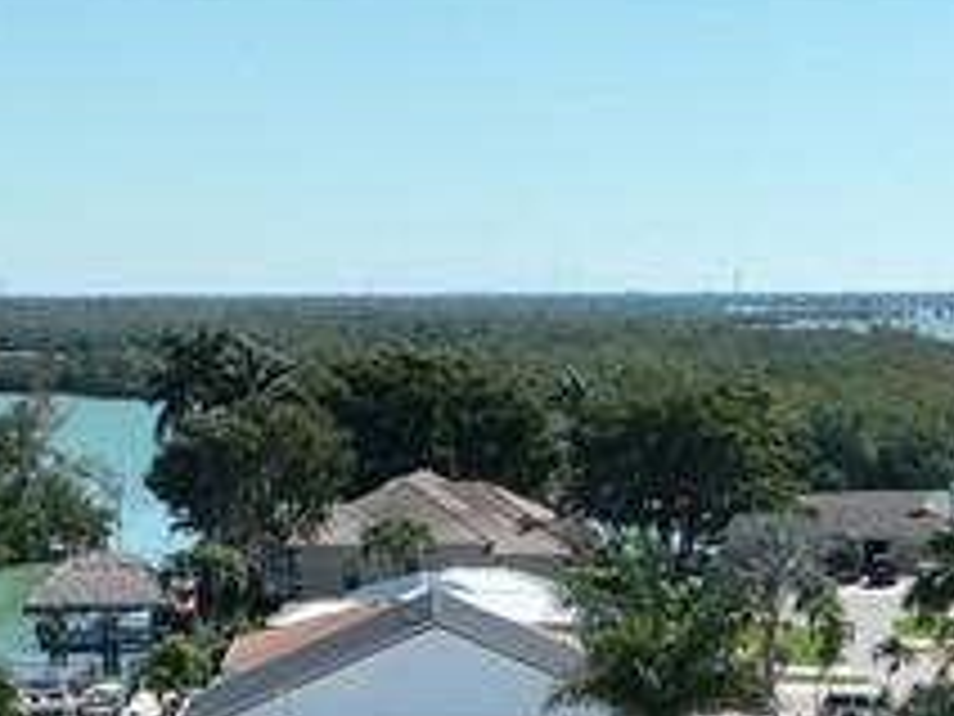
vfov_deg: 10.9
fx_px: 3197
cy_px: 1695
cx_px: 482
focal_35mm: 116
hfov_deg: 17.0
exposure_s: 1/2000
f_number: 2.8
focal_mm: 12.29
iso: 120
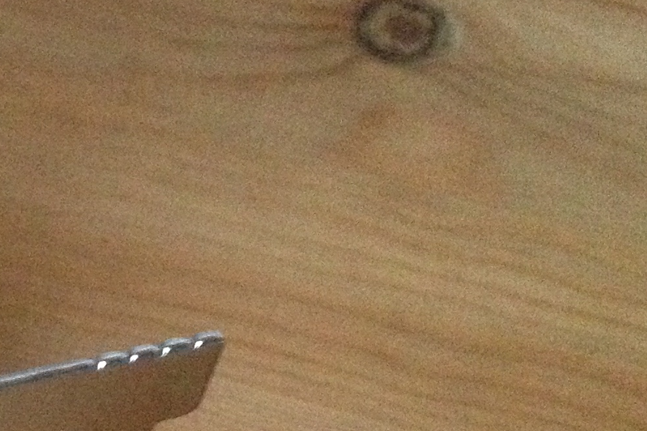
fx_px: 2156
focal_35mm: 120
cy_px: 436
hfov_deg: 15.7
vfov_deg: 11.3
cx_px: -312
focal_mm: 4.28
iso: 800
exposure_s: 1/15
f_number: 2.4
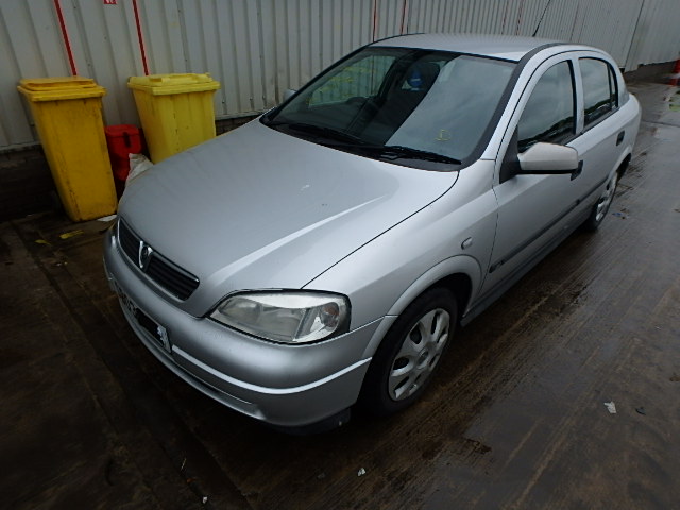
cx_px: 340
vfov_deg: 63.4
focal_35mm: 21
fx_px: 413
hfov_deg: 79.0
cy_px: 255
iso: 125
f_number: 3.5
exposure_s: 1/800
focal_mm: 3.7
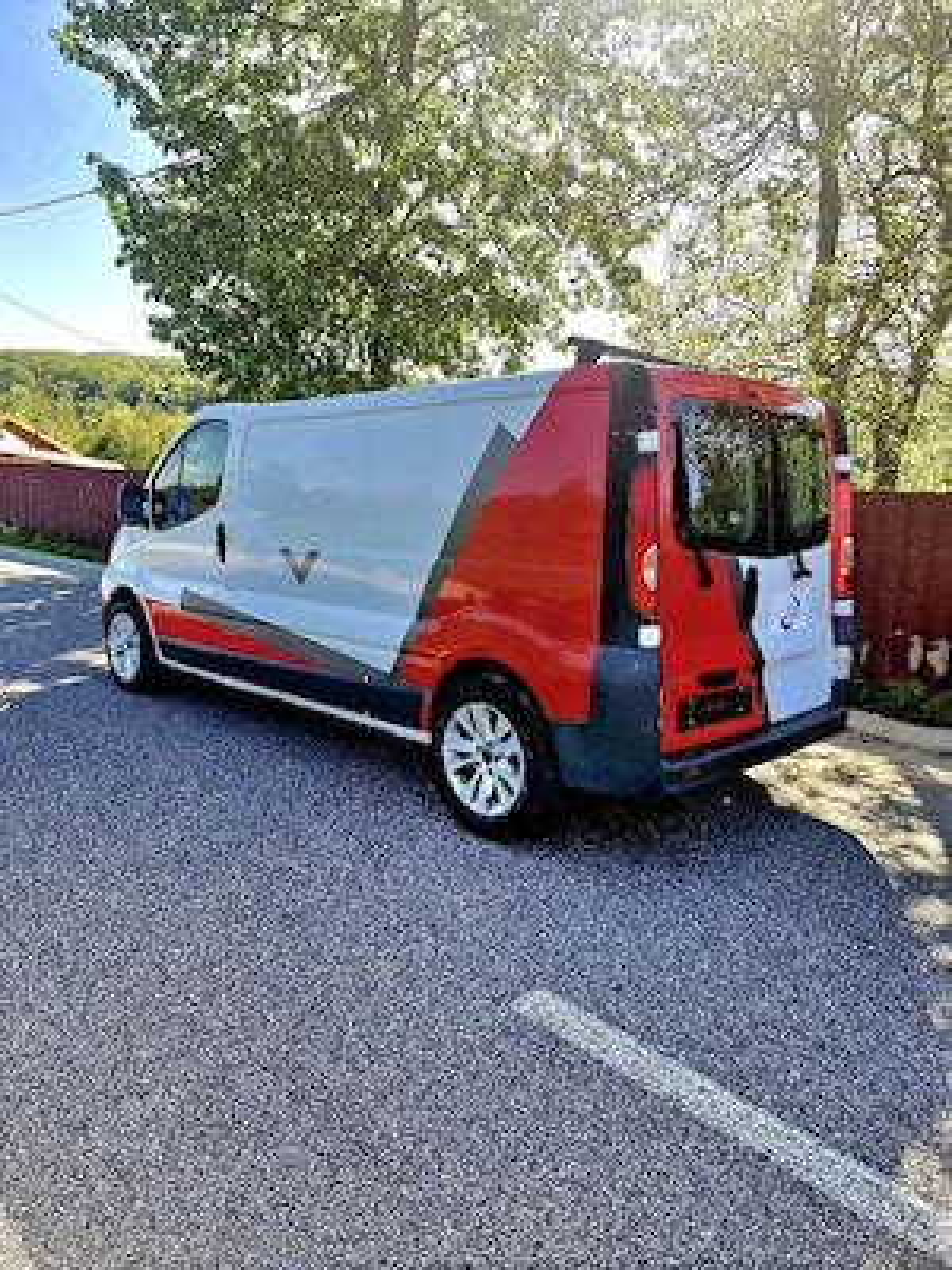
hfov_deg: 58.9
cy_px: 635
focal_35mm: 23
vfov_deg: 73.9
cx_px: 476
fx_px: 843
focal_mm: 5.54
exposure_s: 1/1000
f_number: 1.8
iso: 50
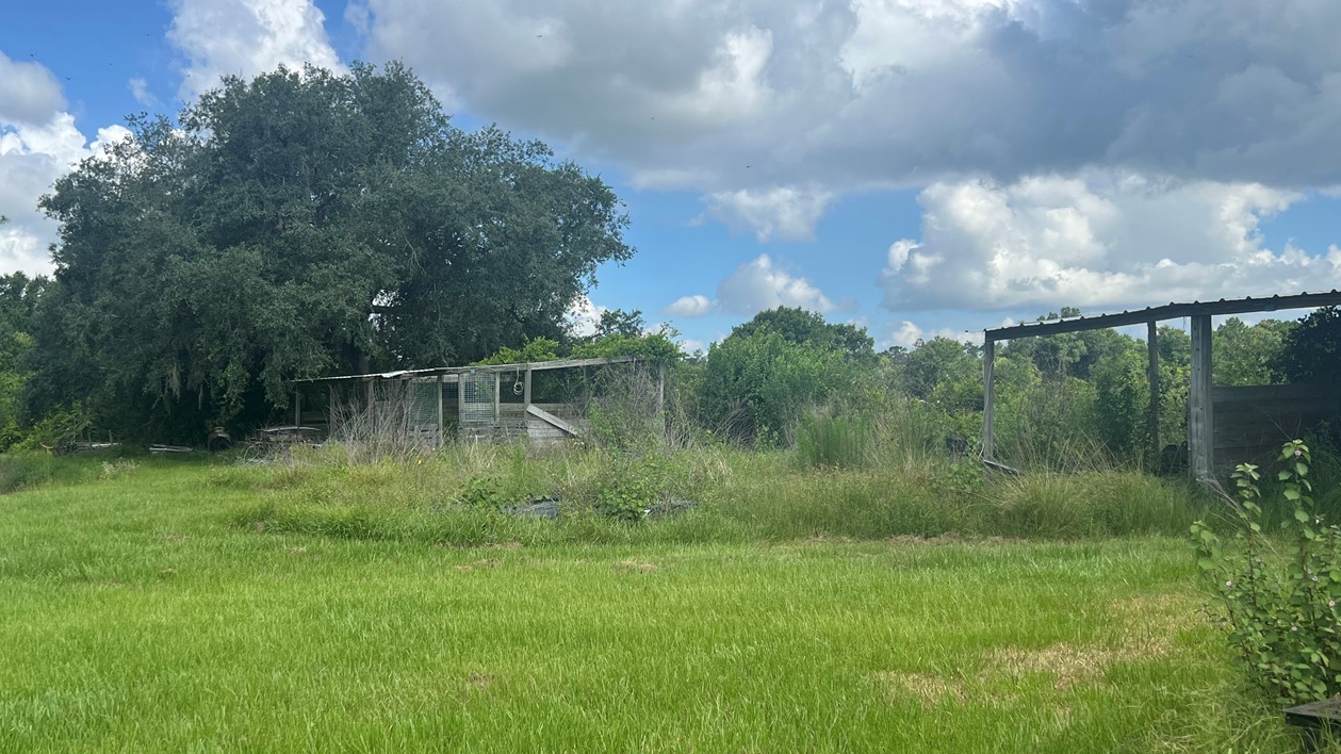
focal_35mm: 36
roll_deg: +1.2
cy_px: 414
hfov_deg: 55.2
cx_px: 601
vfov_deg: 32.8
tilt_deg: -0.6
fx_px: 1280
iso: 50
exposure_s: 1/4444
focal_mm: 5.7
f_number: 1.5
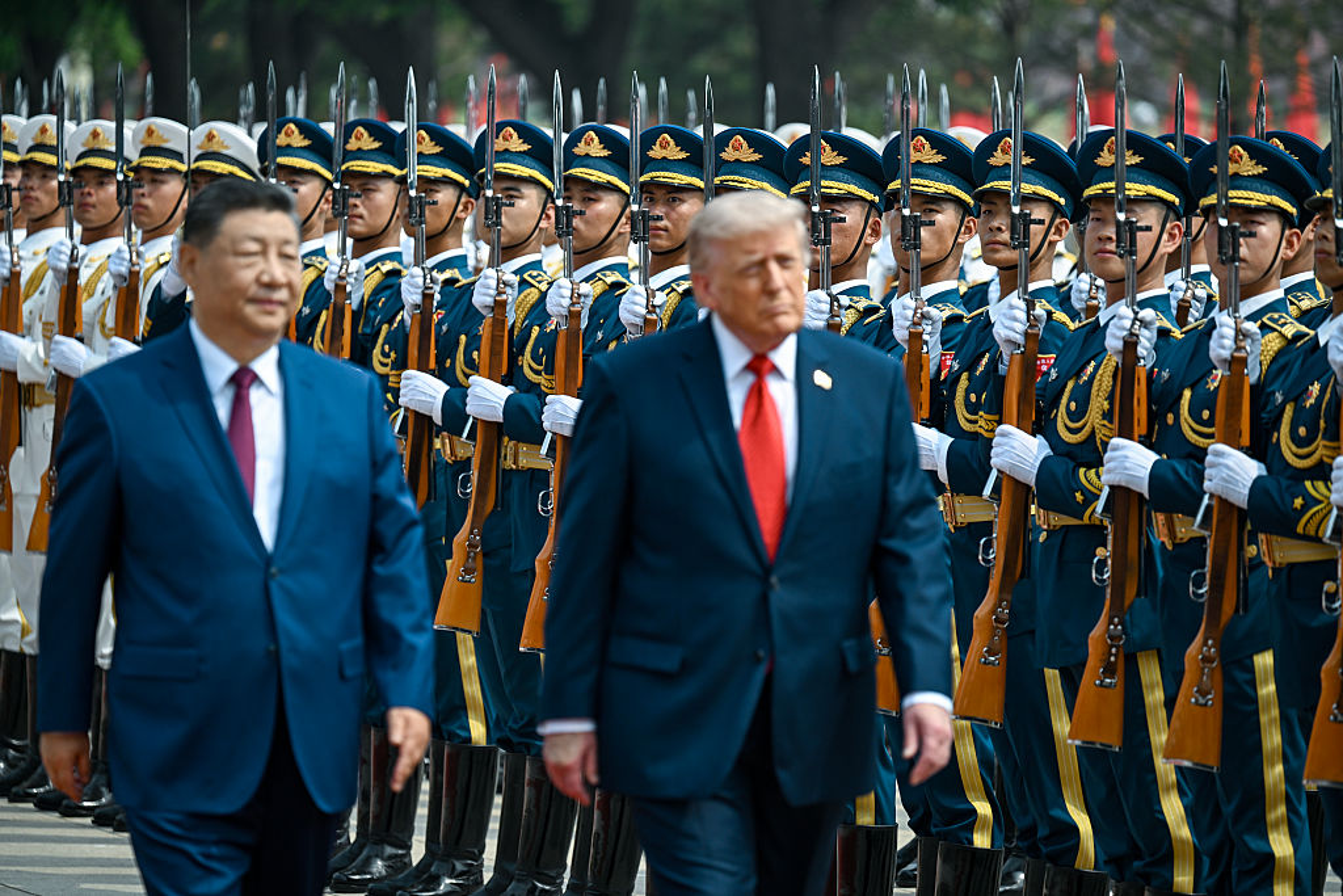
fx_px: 10446
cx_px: 672
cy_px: 448
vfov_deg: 4.9
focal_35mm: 280
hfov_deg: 7.4
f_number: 5.3
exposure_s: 1/1250
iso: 200
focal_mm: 280
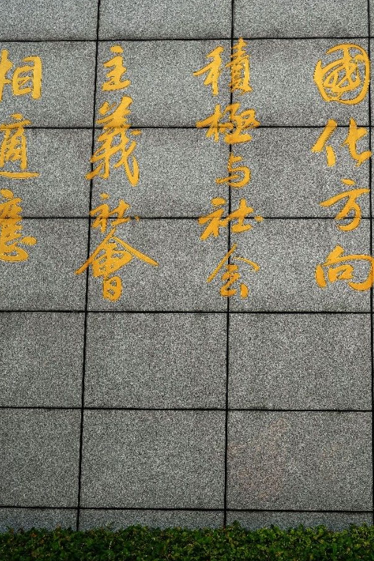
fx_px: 826
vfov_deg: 37.5
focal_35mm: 53
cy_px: 278
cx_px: 281
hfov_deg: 25.2
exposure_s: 1/250
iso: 100
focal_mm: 34
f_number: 5
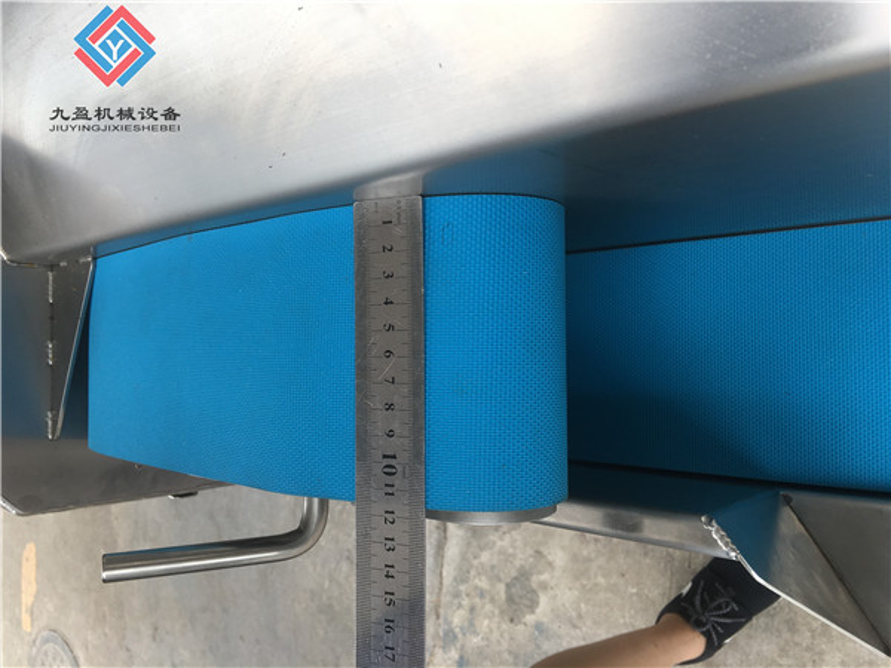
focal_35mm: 29
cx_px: 446
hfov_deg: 61.7
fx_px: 746
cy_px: 334
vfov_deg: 48.2
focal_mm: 4.15
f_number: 2.2
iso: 25
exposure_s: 1/466
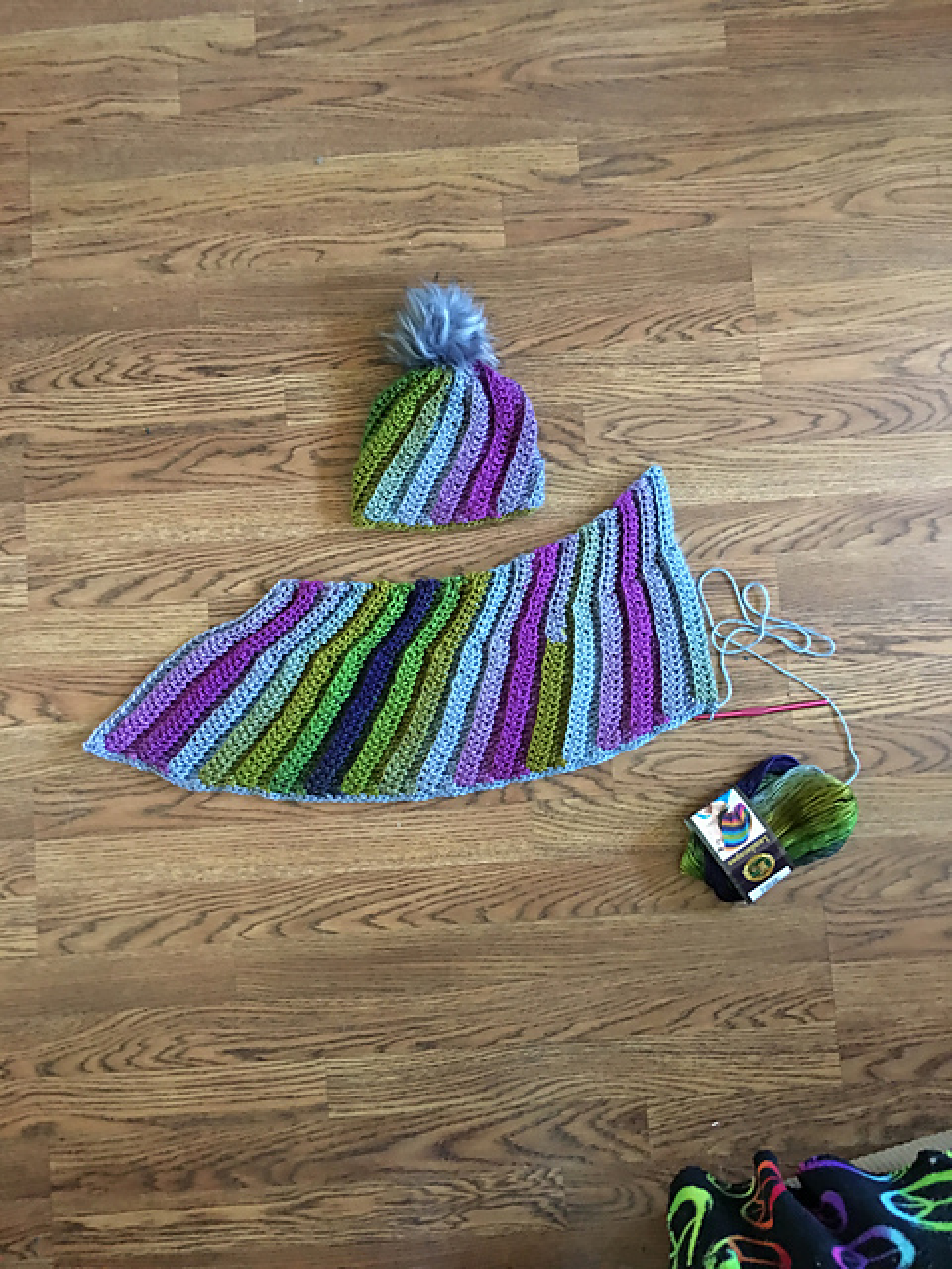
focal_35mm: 29
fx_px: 1063
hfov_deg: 48.2
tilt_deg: -83.3
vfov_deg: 61.7
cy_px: 634
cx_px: 476
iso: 100
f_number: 2.2
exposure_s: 1/4
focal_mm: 4.15
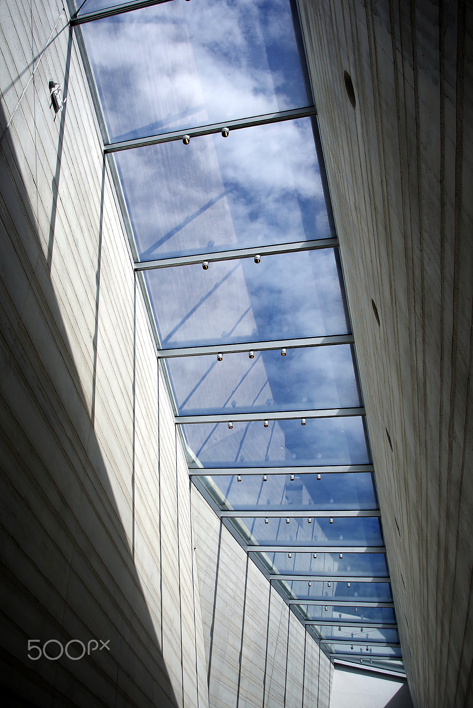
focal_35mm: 30
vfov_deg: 61.9
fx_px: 590
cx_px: 236
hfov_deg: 43.7
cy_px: 354
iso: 100
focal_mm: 30
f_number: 6.3
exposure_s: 1/250
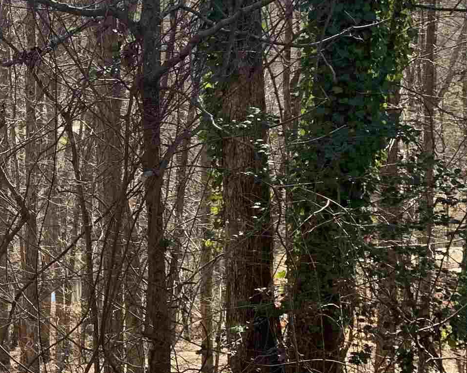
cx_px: -249
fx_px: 1133
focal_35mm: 82
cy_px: 168
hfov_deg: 19.9
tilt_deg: -7.3
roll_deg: +0.7
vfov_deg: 18.7
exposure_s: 1/497
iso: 25
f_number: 1.8
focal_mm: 4.25
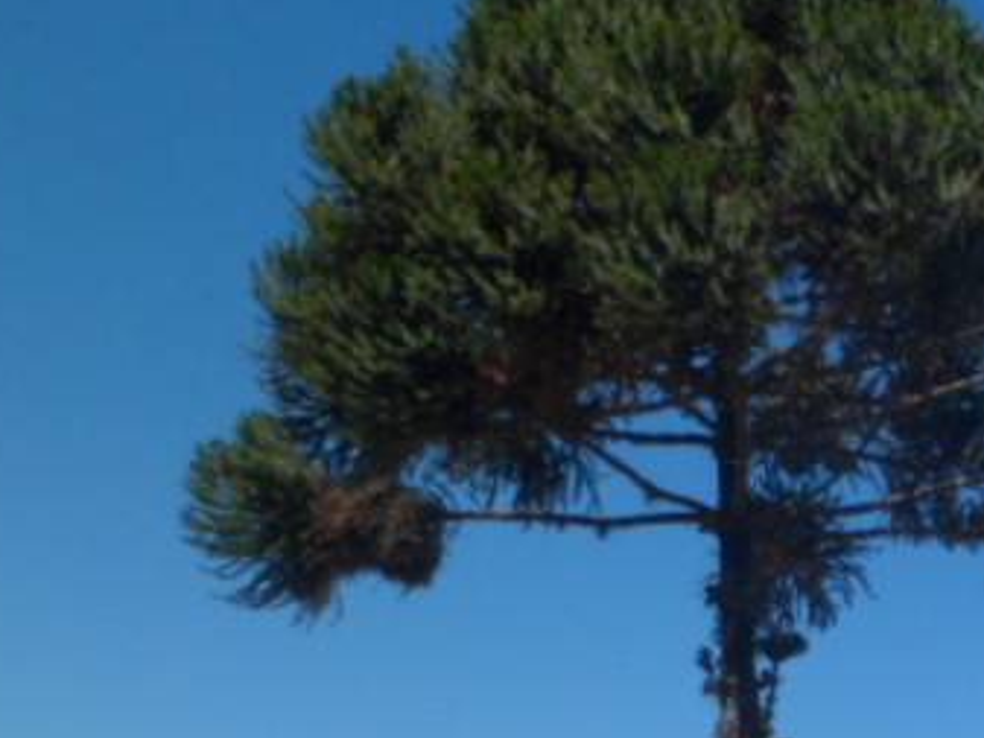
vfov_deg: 17.2
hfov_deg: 22.3
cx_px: 1264
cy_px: 1047
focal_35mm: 79
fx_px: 2246
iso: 80
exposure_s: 1/180
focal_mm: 4.9
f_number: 9.4
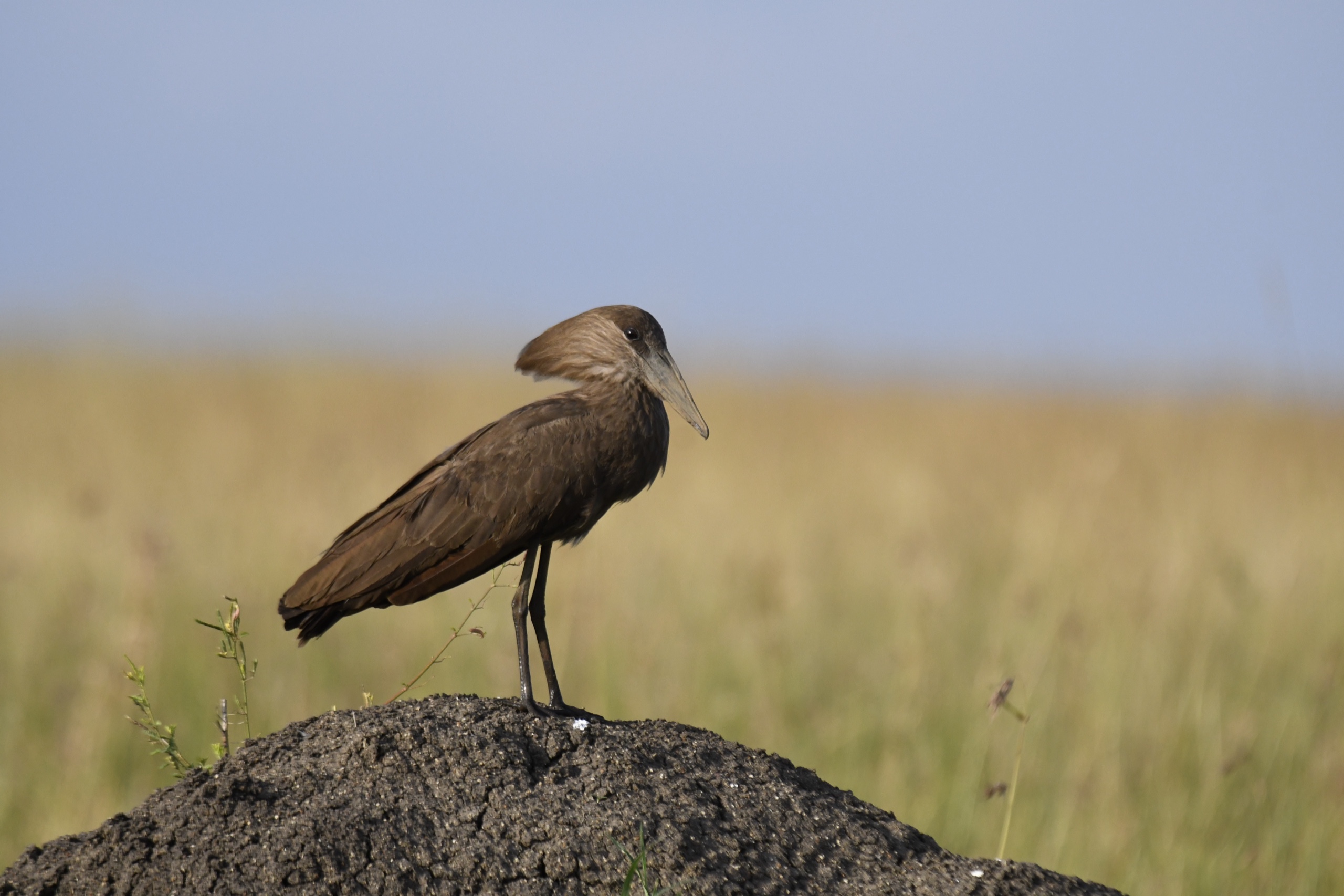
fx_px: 22396
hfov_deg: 3.4
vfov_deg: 2.3
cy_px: 448
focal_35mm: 600
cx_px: 672
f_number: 6
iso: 1000
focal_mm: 400
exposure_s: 1/3200
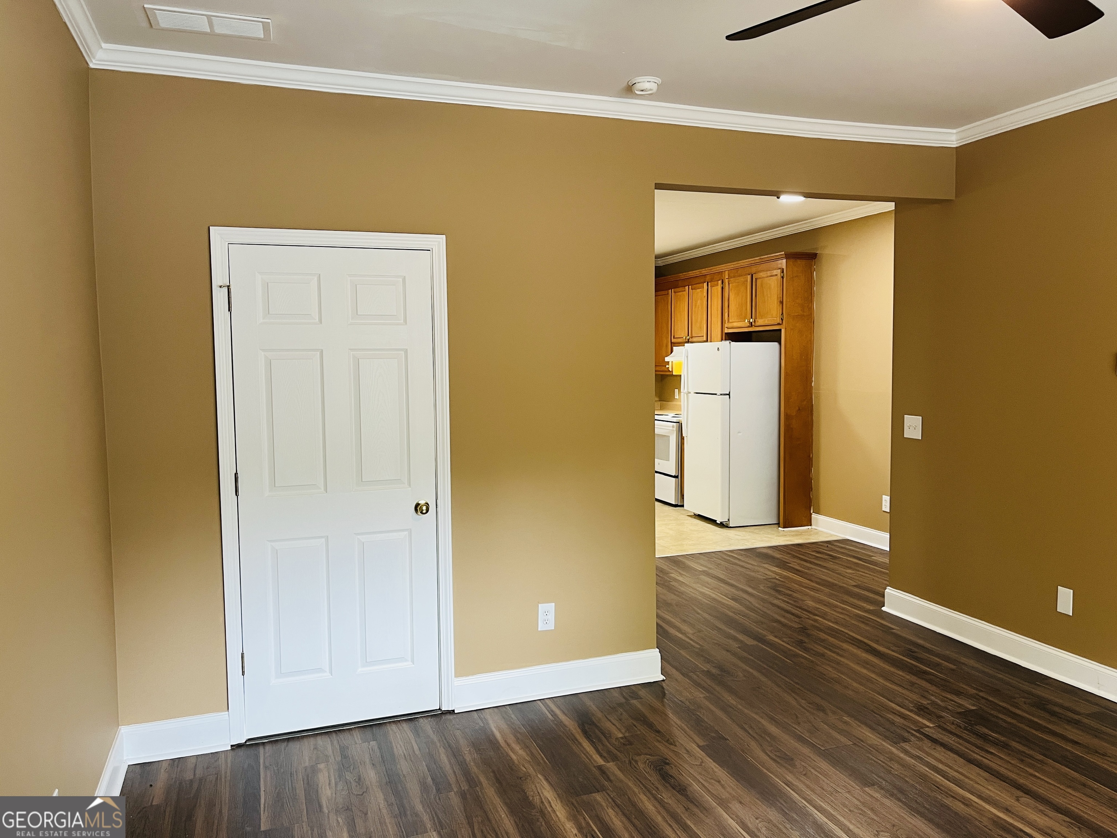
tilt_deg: -5.2
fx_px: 839
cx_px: 558
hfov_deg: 67.3
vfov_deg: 53.1
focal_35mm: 26
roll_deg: +1.0
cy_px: 419
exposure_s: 1/42
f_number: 1.6
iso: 100
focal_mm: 5.1
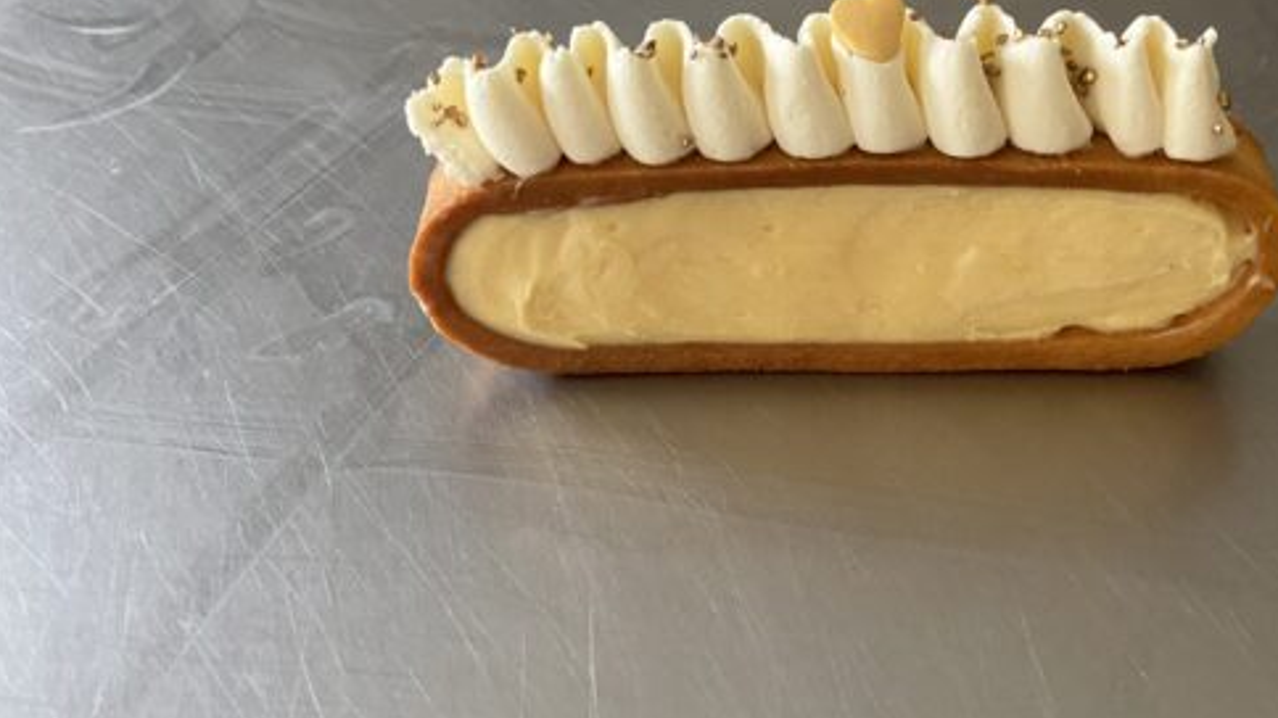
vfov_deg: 30.4
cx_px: 825
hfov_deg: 50.9
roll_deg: -0.6
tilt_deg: -40.8
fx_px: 1321
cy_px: 343
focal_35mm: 39
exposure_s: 1/60
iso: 250
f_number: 1.8
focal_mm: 4.25
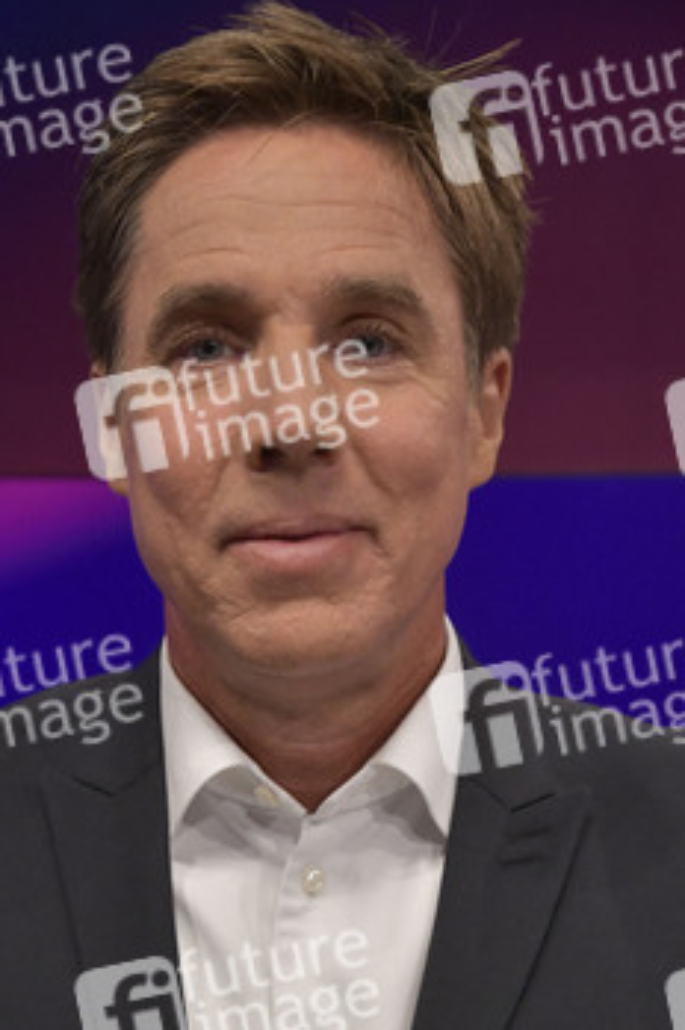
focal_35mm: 71
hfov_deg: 19.1
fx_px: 2030
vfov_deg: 28.5
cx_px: 313
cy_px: 558
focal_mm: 62
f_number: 6.3
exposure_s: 1/200
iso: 2500
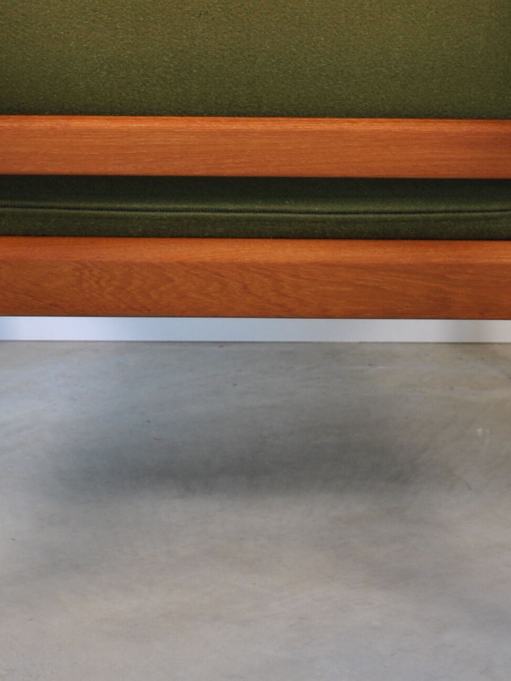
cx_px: 235
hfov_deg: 11.9
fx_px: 2450
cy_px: 63
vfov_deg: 15.6
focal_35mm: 124
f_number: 4.5
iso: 100
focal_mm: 29
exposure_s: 1/40
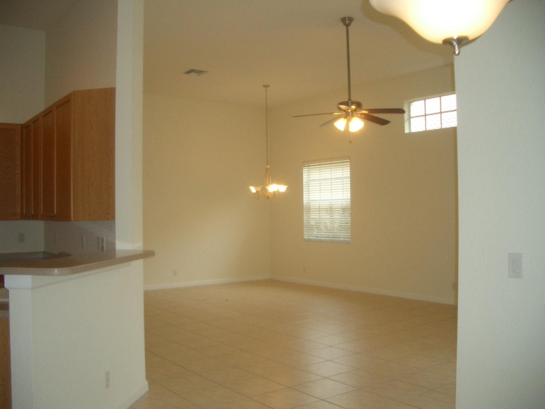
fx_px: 551
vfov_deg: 40.7
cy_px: 204
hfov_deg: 52.6
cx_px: 272
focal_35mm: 35
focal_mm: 5.8
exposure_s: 1/125
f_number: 2.6
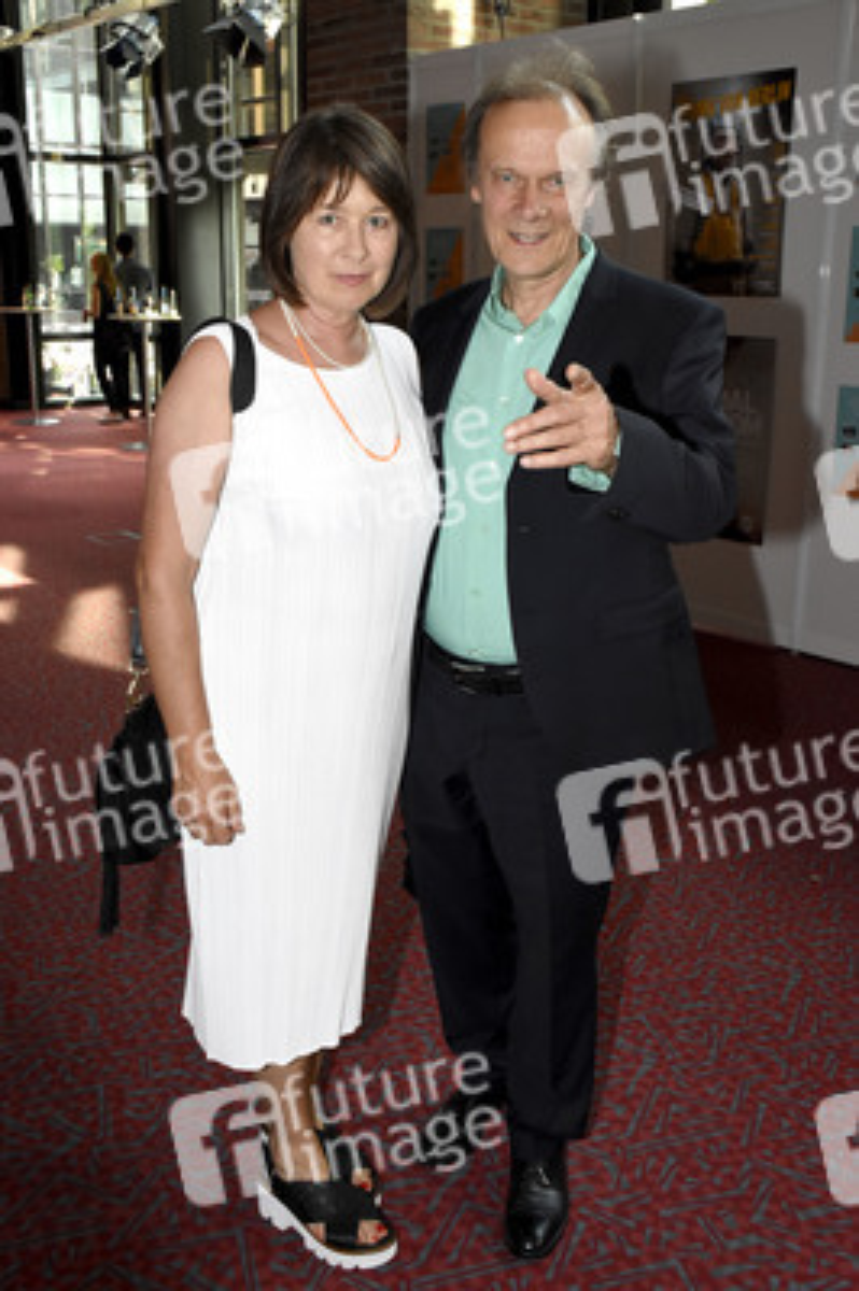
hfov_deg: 38.3
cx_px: 430
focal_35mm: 34
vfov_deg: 55.1
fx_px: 1237
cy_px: 646
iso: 1600
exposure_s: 1/160
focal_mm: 23
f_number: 7.1
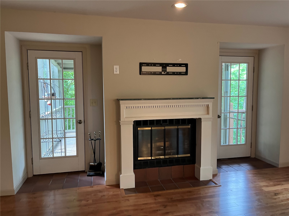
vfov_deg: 53.1
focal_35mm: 26
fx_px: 217
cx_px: 144
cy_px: 108
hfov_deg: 67.3
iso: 250
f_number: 1.6
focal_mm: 5.1
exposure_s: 1/60
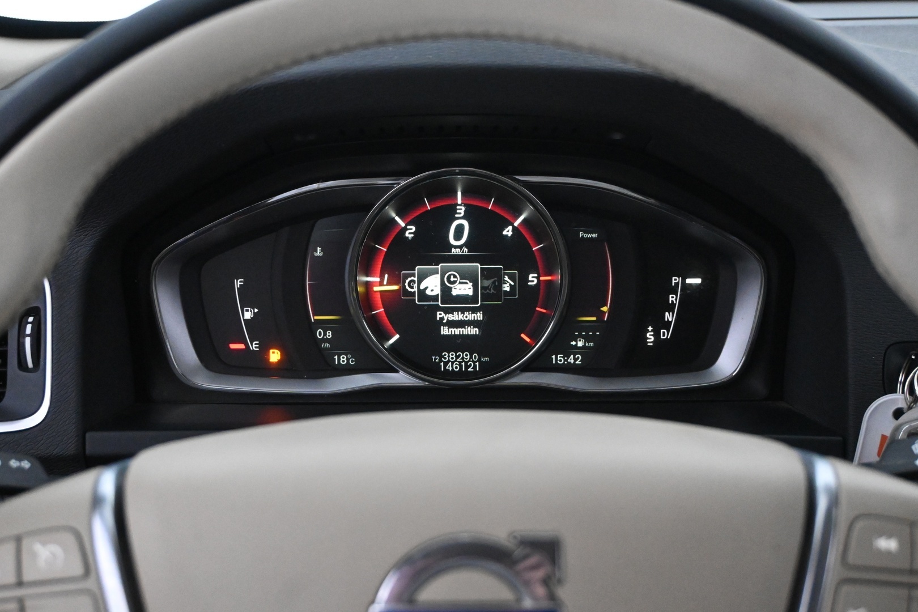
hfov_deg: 46.4
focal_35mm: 42
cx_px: 459
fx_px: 1071
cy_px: 306
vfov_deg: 31.9
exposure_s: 1/60
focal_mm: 28
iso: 6400
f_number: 4.5
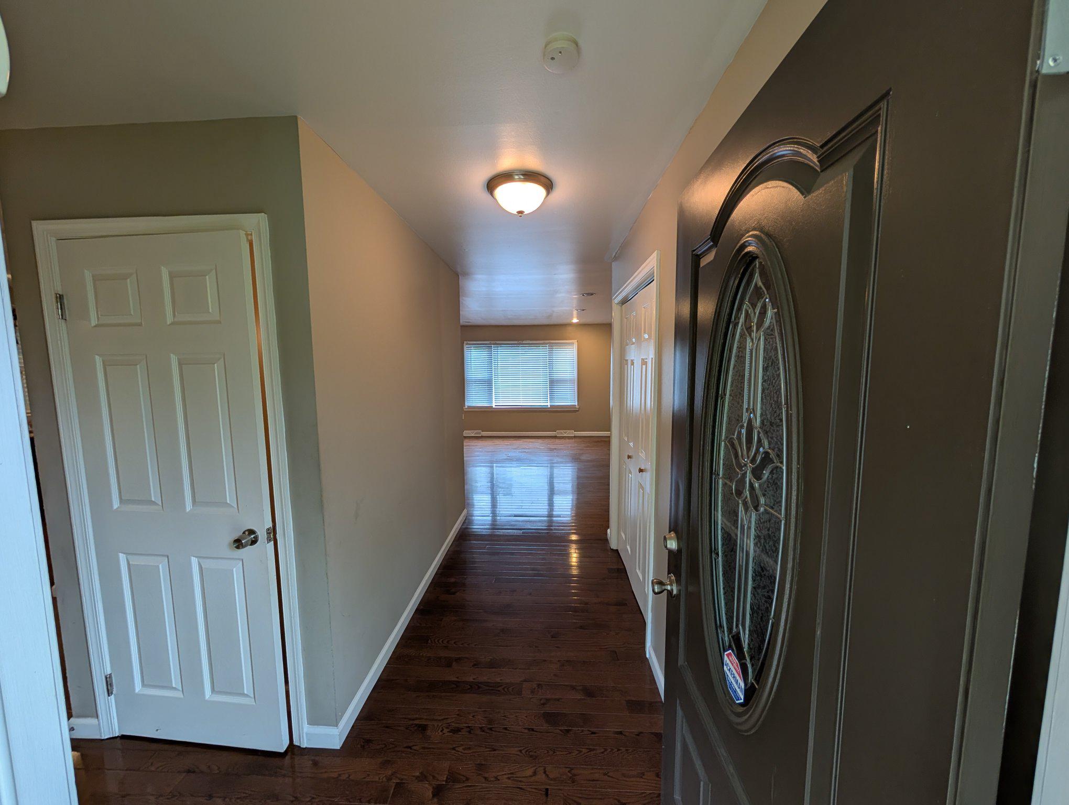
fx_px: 371
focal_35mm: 12
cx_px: 534
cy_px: 402
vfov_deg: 94.6
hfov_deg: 110.5
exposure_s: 1/60
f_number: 1.7
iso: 57
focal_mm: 2.02
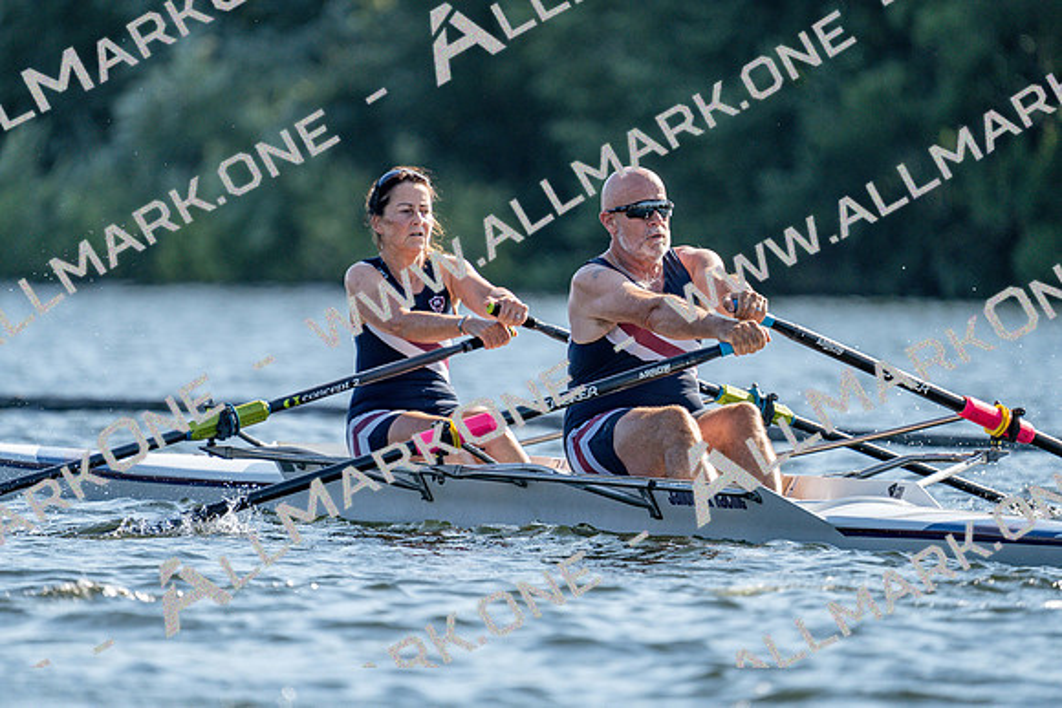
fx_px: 16494
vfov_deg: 2.5
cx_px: 531
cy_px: 354
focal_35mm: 559
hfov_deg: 3.7
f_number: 6.3
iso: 400
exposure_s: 1/1600
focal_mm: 559
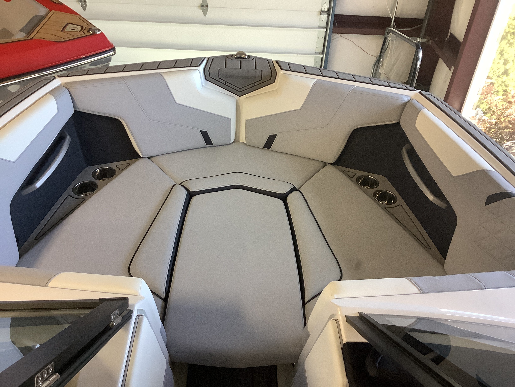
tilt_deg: -39.4
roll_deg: -2.4
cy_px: 194
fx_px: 461
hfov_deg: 58.4
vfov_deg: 45.4
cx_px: 258
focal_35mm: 31
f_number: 2.4
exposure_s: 1/60
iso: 200
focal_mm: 3.3
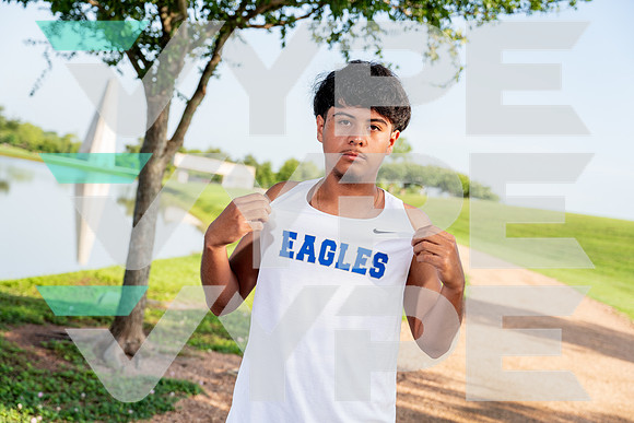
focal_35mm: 47
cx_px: 317
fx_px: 828
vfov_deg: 28.7
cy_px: 212
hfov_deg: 41.9
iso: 100
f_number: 4
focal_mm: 47
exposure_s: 1/250
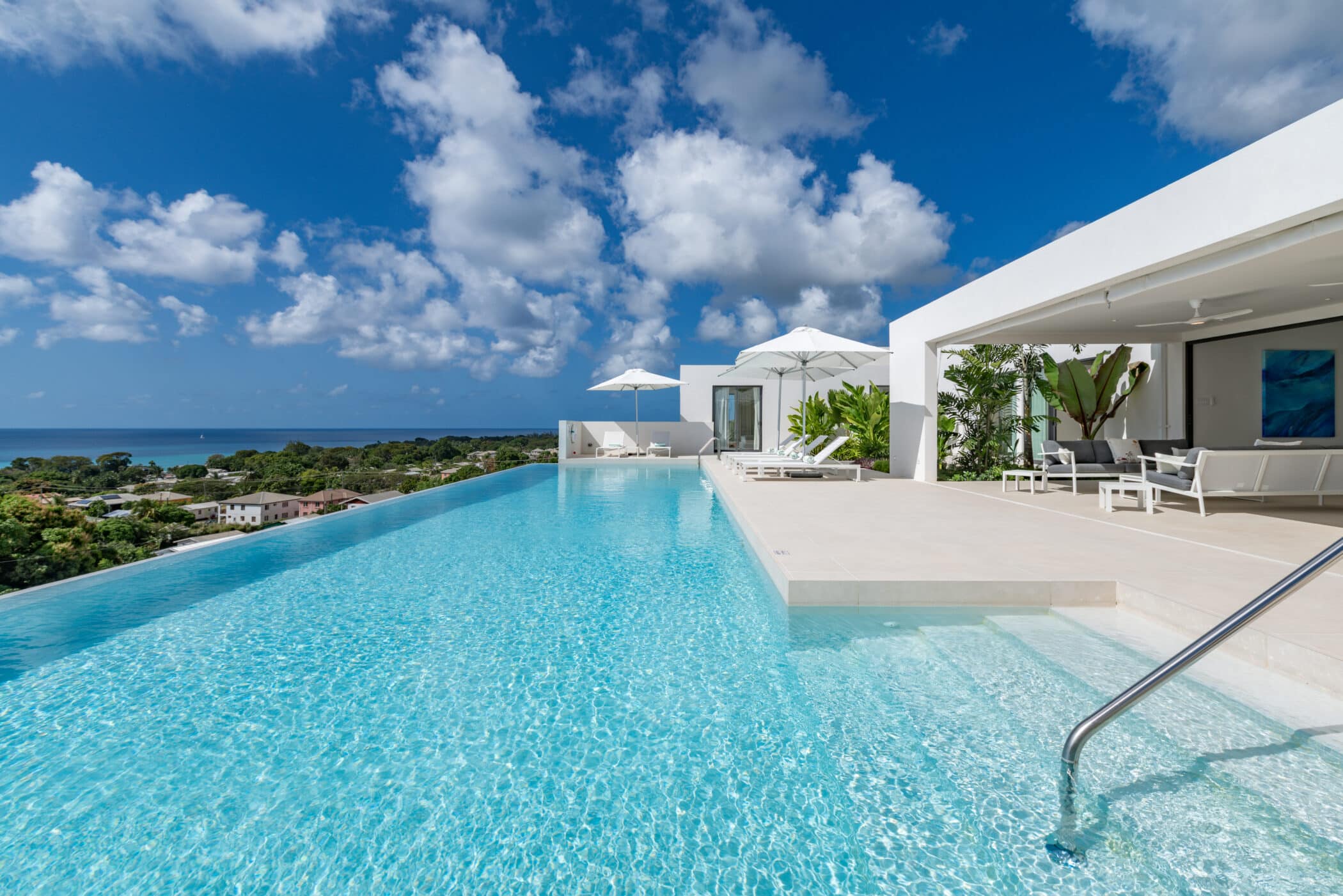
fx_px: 597
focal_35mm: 16
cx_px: 672
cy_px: 448
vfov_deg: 73.8
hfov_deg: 96.7
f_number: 13
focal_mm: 16
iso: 50
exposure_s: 1/200
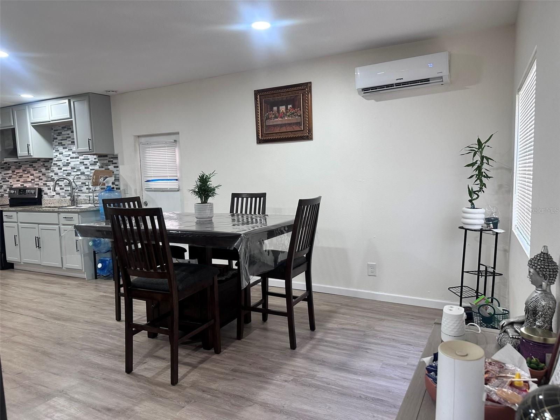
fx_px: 388
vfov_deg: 56.8
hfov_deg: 71.6
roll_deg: +2.3
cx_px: 280
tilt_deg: -5.6
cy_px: 210
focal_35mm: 24
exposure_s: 1/60
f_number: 1.78
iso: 160
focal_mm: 6.86
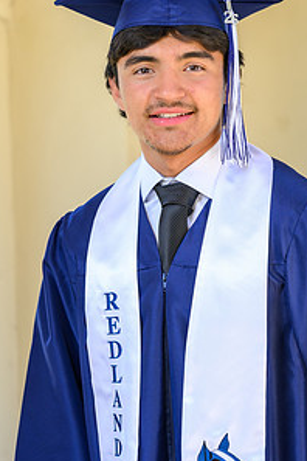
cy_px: 224
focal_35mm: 129
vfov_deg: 15.9
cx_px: 178
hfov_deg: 10.6
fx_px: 1650
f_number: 5.6
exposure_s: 1/80
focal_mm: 85
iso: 100
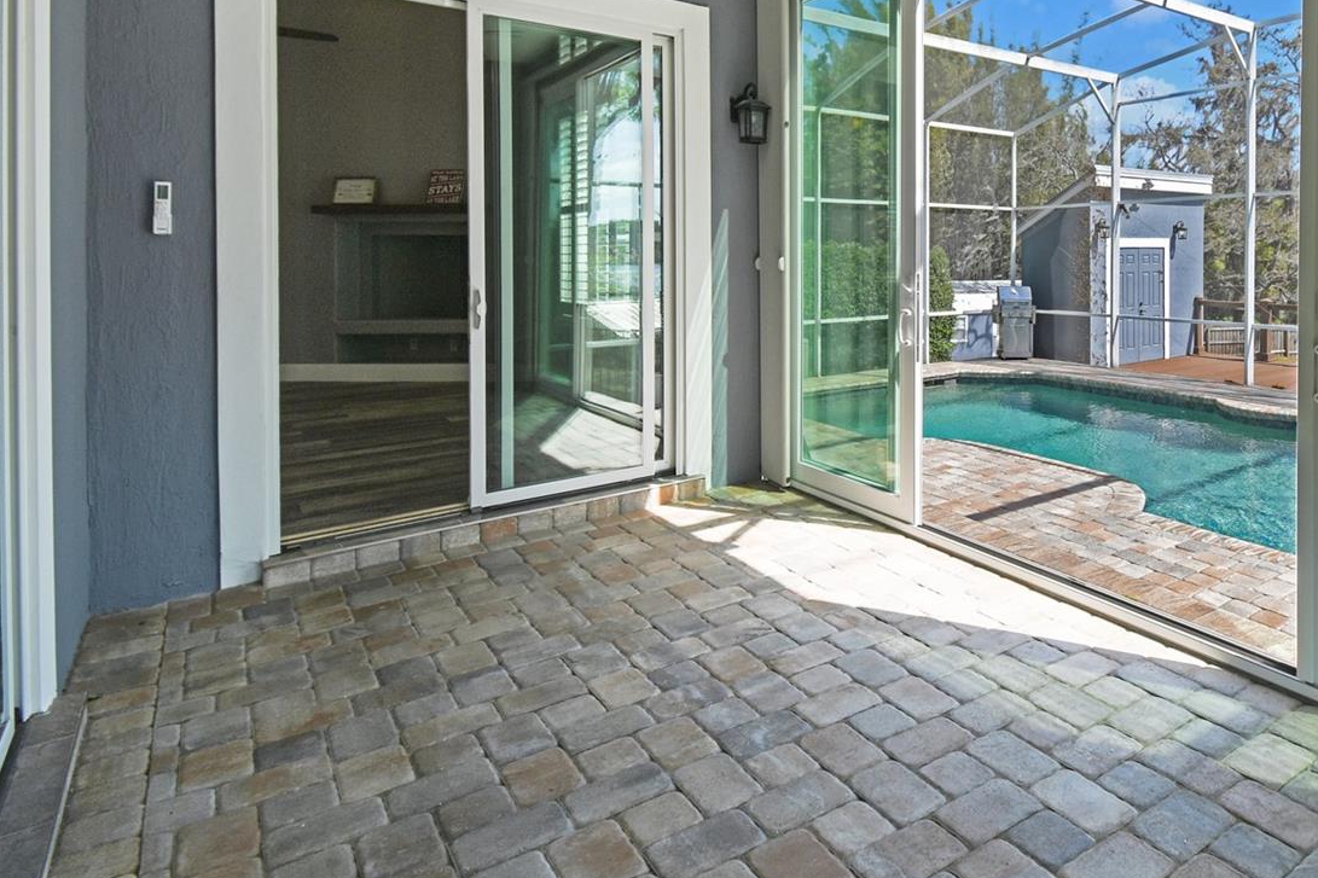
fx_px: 805
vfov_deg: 55.6
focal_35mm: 22
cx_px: 952
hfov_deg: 74.2
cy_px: 272
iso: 100
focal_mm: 10
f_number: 7.1
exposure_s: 1/125
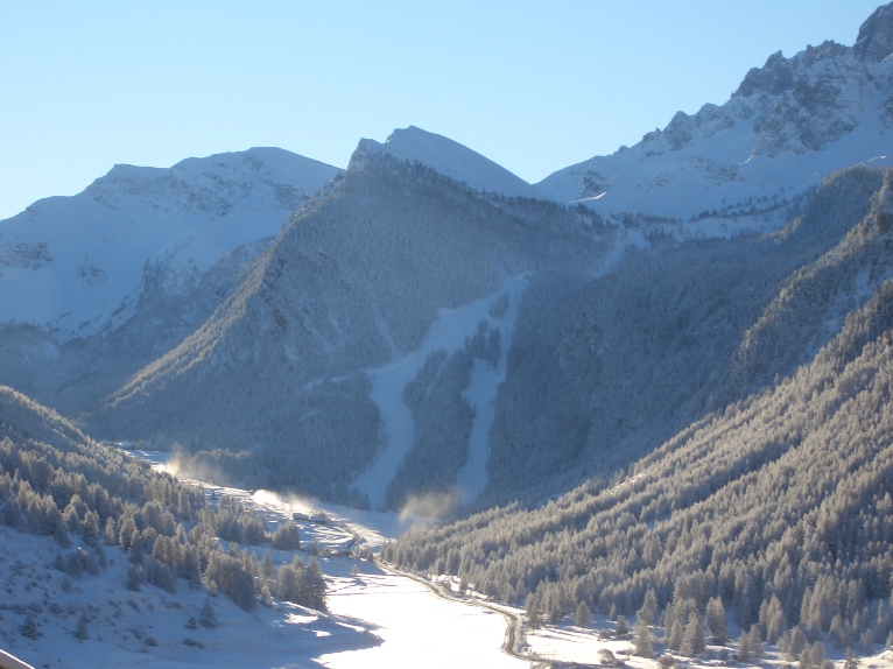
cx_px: 446
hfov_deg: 18.7
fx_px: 2708
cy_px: 334
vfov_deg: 14.1
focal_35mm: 105
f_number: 7.7
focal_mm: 17.4
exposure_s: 1/160
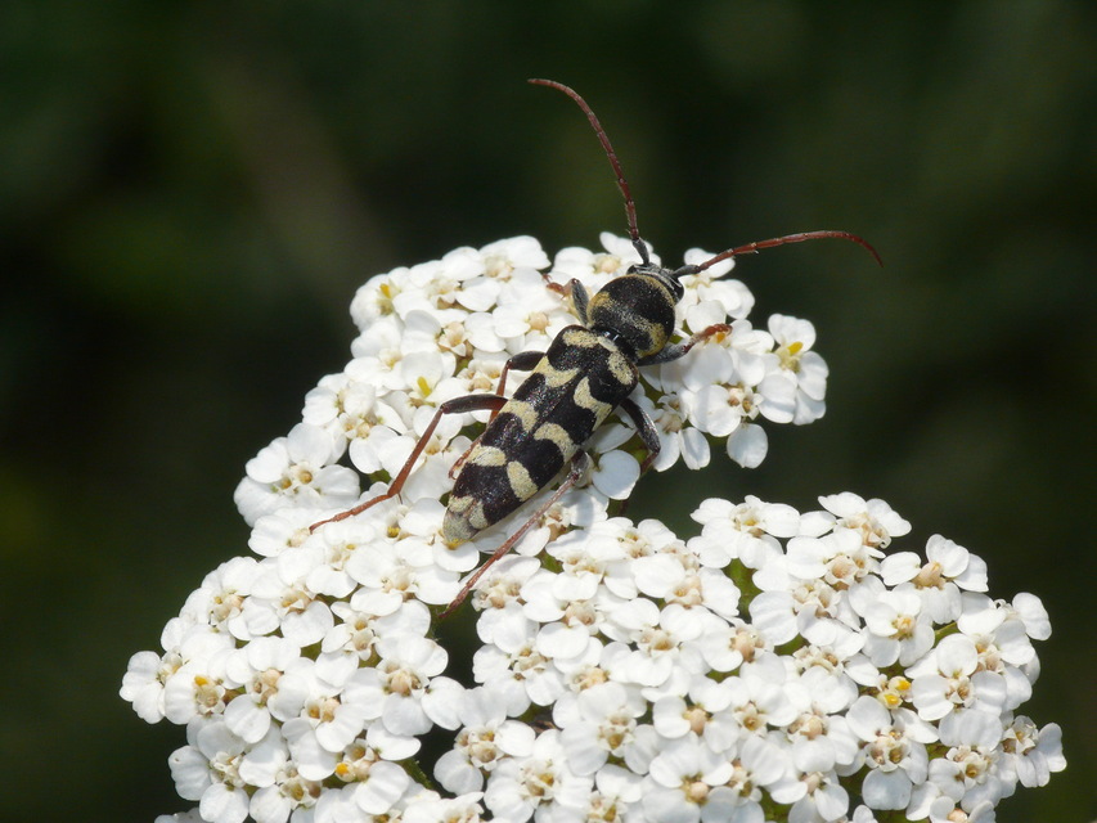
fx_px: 5515
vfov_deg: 8.5
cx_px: 548
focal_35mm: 174
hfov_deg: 11.4
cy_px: 412
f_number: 10
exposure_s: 1/640
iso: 200
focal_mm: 36.9
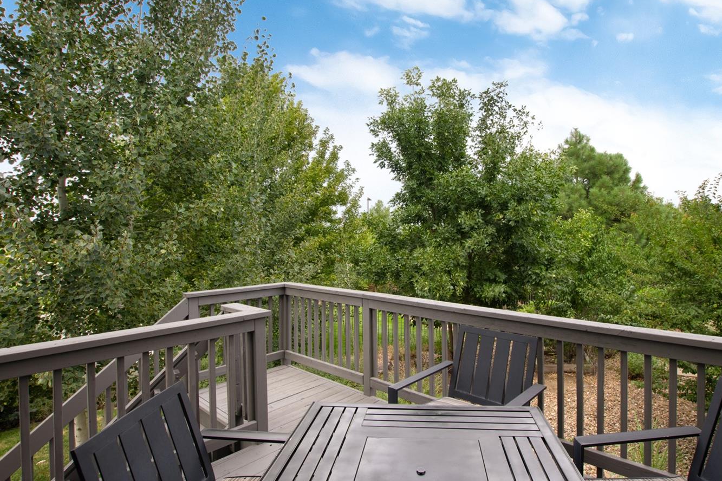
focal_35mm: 18
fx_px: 361
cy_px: 240
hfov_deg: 89.8
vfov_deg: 67.4
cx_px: 390
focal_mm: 10
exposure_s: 1/50
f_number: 10
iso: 200
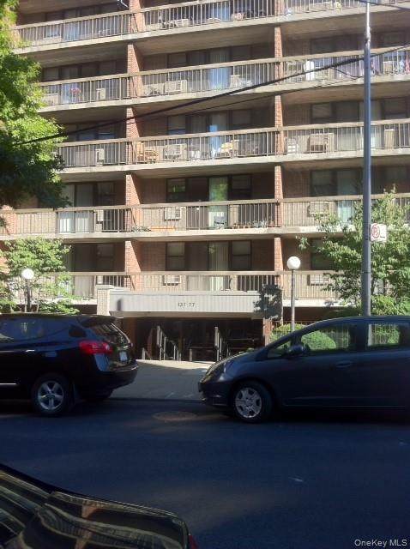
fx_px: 554
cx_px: 205
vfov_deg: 52.7
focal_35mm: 35
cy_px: 274
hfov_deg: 40.6
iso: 80
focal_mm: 3.85
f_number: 2.8
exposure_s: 1/321
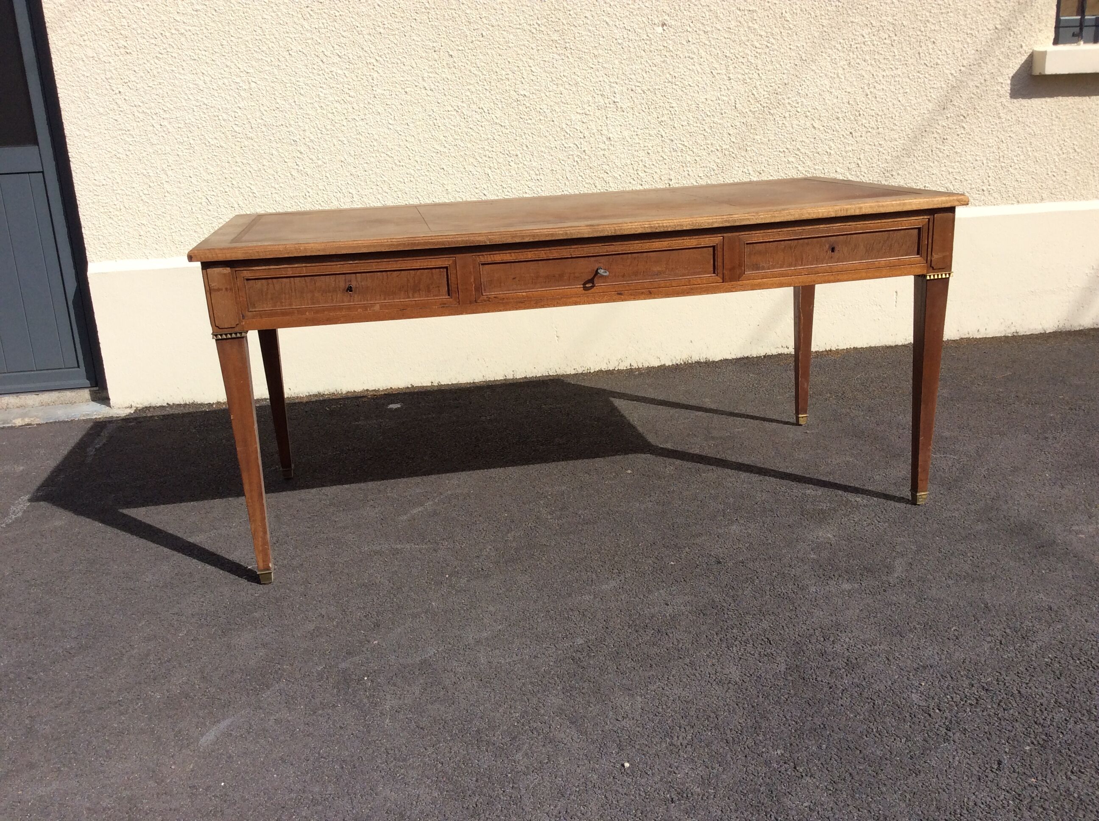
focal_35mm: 32
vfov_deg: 44.1
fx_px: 1014
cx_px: 550
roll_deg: +2.8
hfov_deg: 56.9
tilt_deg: -17.0
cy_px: 410
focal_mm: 3.3
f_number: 2.4
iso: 32
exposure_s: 1/1789
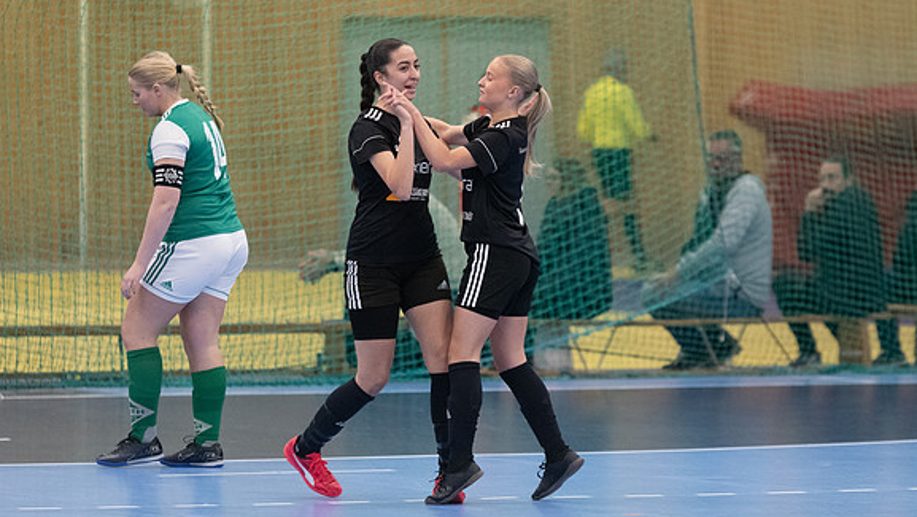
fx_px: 7686
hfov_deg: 6.8
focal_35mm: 316
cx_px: 459
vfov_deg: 3.8
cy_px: 238
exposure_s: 1/500
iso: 5000
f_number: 3.5
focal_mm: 200
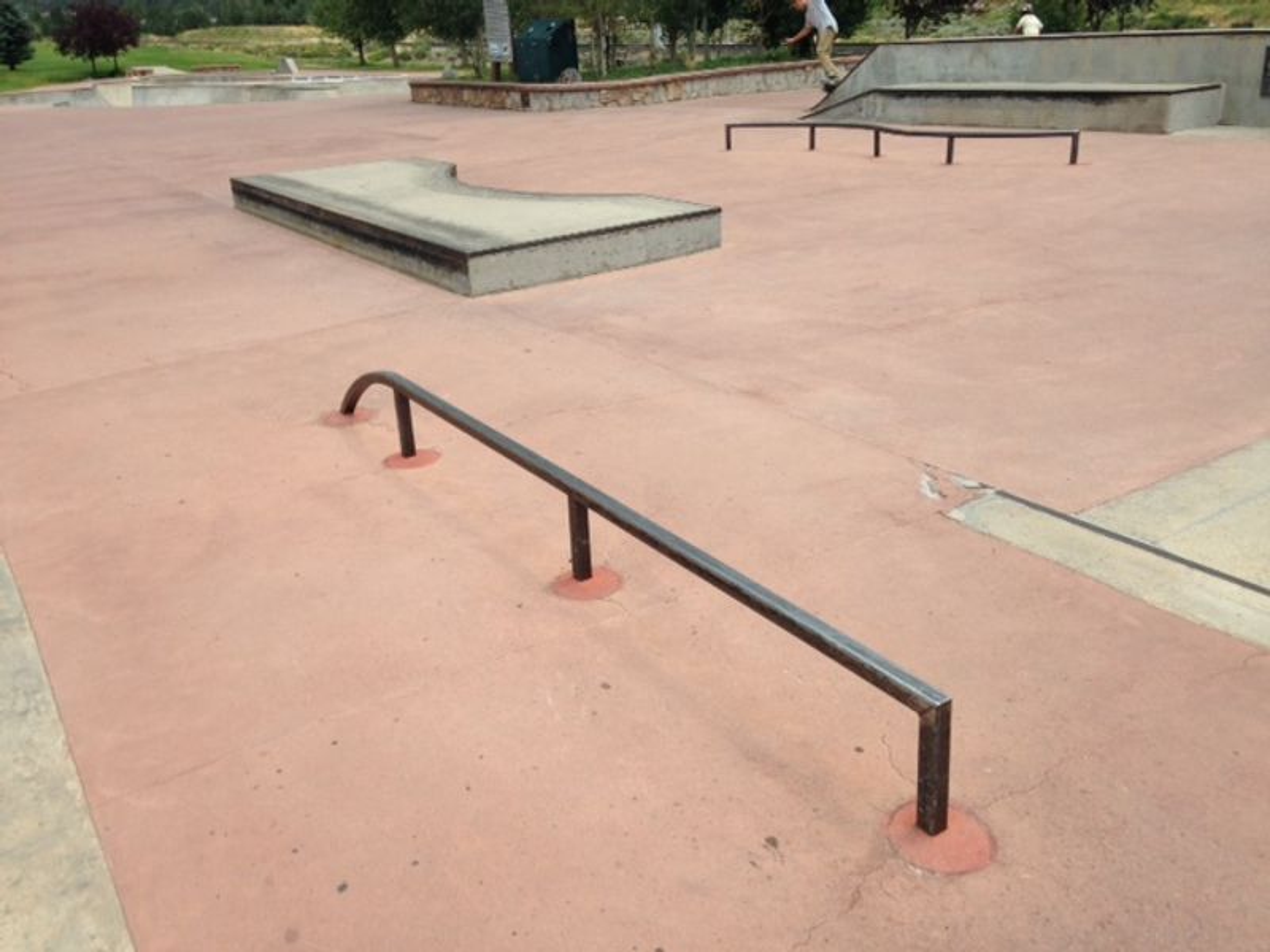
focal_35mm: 33
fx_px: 1211
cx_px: 635
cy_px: 476
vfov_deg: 42.9
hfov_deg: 55.4
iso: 50
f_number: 2.4
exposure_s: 1/723
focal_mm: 4.12
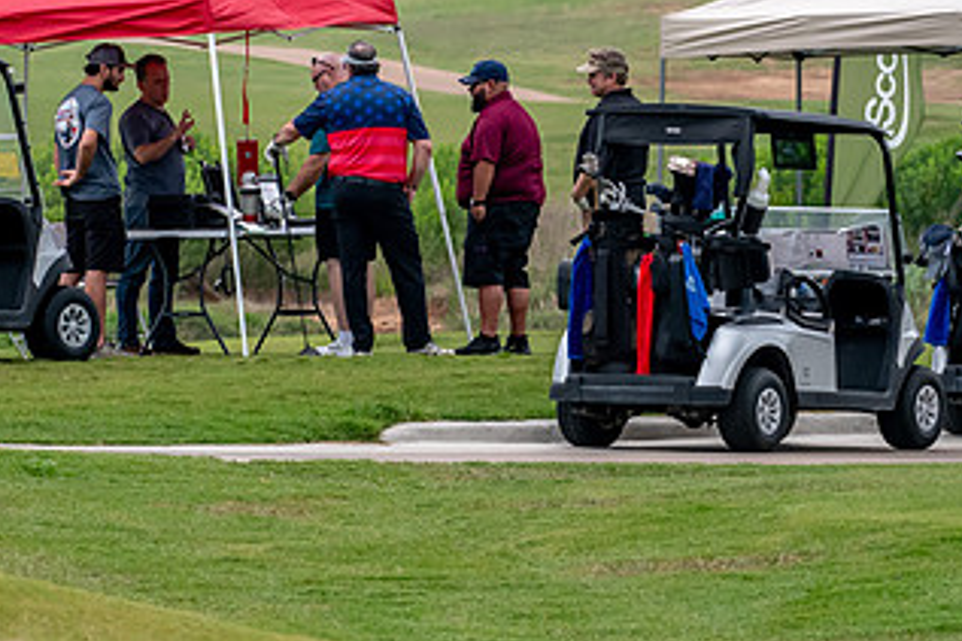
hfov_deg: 3.8
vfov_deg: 2.5
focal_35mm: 549
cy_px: 99
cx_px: 476
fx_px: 14662
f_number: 5.6
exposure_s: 1/2000
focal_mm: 200
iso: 1400
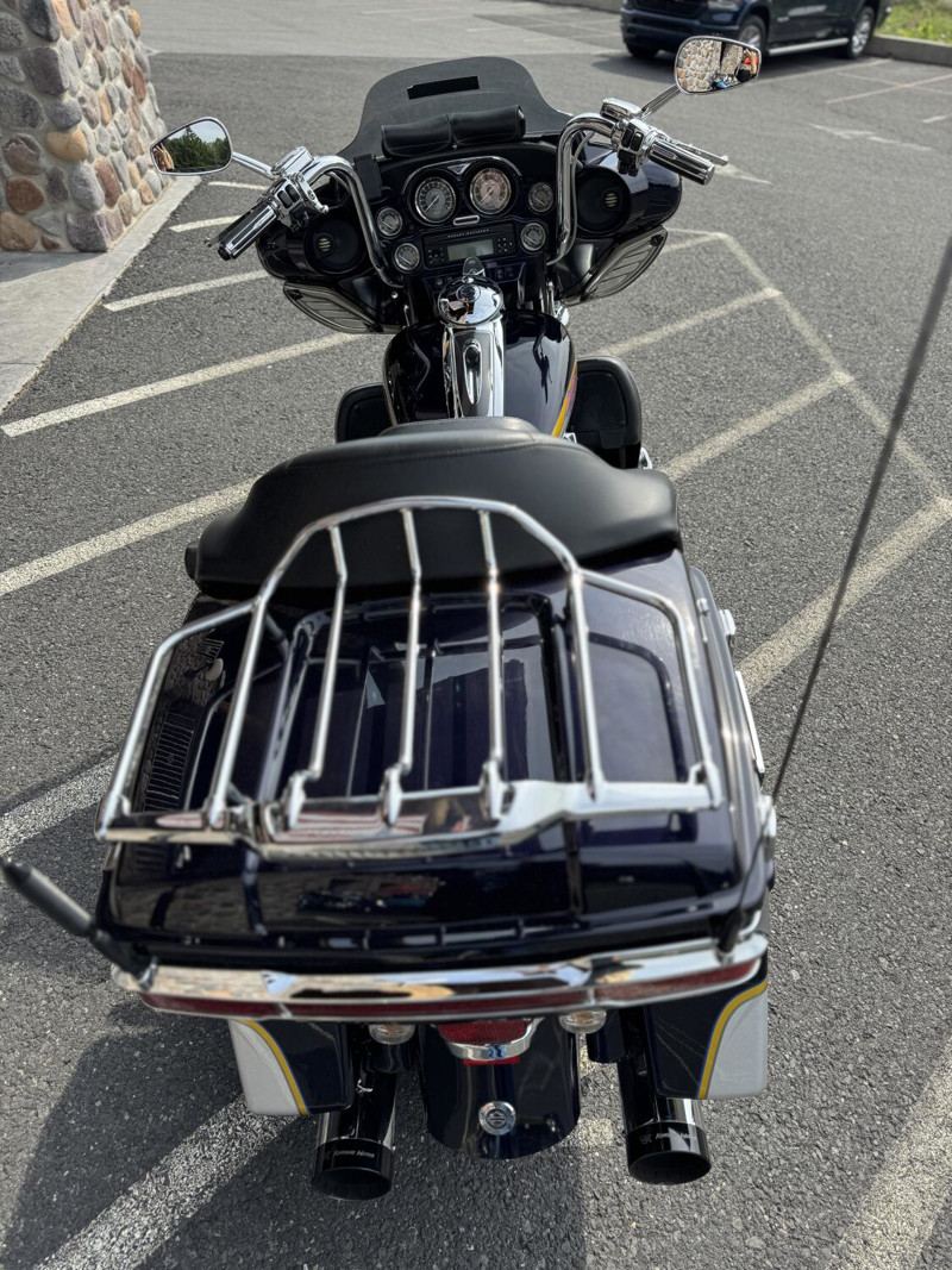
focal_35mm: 24
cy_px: 635
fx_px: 880
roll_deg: +0.1
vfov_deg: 71.6
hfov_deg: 56.8
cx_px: 476
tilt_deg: -39.5
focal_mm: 6.76
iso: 80
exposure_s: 1/1488
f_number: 1.78
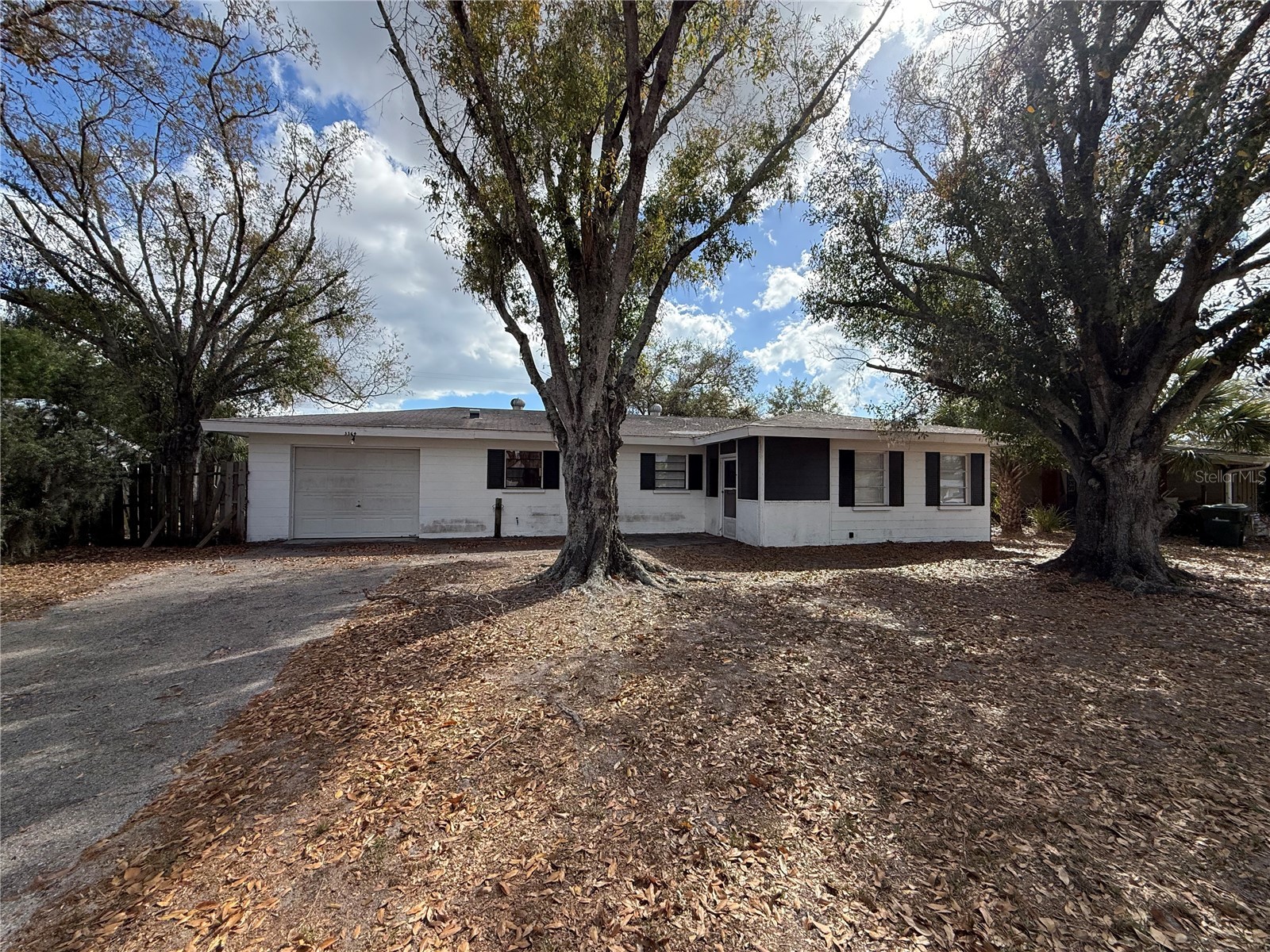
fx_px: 514
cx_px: 635
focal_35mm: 14
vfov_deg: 85.7
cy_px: 476
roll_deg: -0.4
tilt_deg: +0.5
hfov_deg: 102.1
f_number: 2.2
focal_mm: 2.22
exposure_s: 1/1613
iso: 50
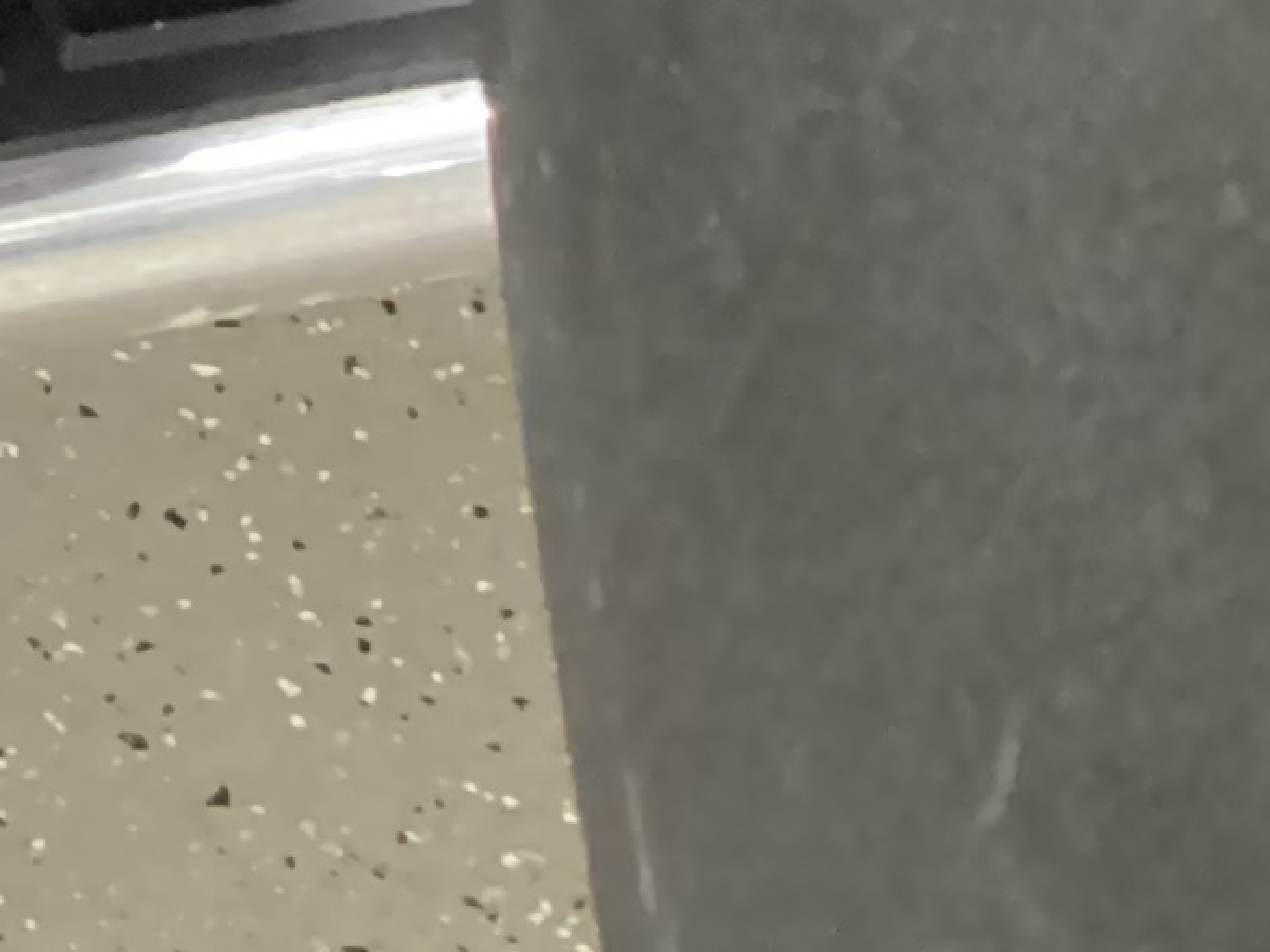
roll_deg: +0.2
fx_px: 5430
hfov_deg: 11.8
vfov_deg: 9.1
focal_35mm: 148
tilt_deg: -32.8
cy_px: -1292
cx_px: -1361
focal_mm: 3.3
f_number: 2.4
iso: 800
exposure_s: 1/17
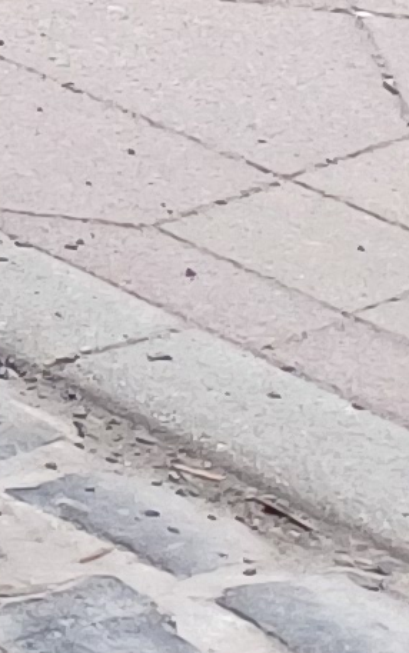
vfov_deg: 8.3
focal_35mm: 232
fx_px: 4134
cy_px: -954
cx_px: -2081
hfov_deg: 4.3
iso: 80
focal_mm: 4.65
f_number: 1.8
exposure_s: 1/100
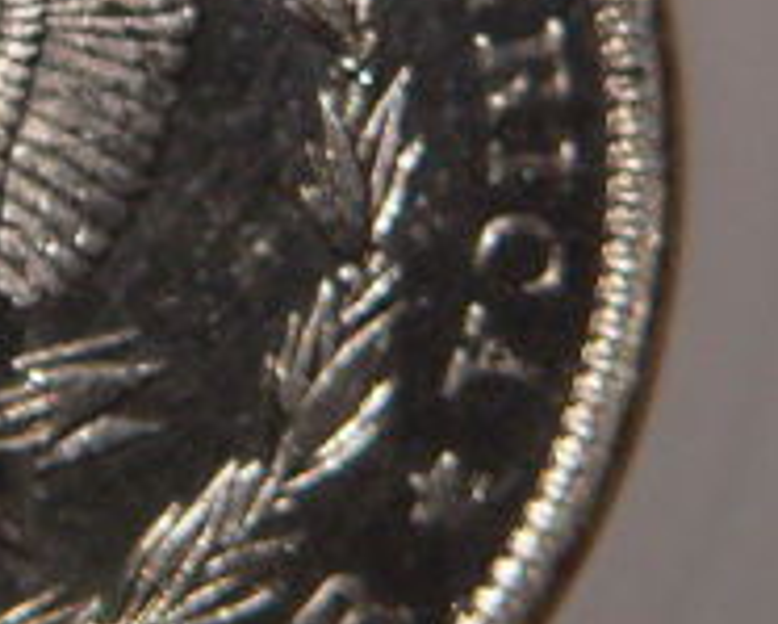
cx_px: -241
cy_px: 77
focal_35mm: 344
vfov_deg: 4.5
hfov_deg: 5.6
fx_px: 7925
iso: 200
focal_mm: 17.4
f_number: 4
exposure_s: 1/500
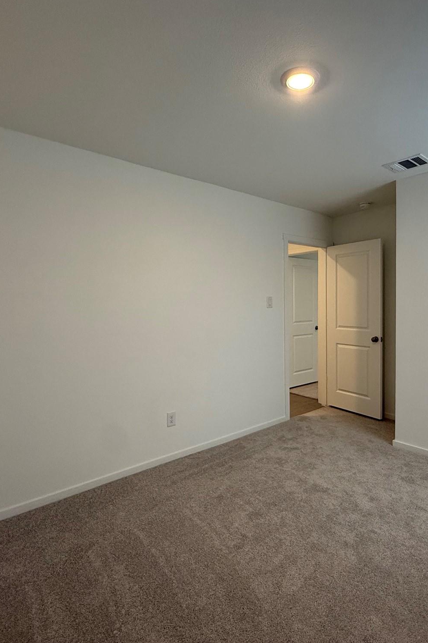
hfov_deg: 61.1
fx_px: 357
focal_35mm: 20
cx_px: 266
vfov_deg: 84.0
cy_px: 314
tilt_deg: -2.4
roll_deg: +0.2
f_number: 2.2
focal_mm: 2.22
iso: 250
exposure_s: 1/120
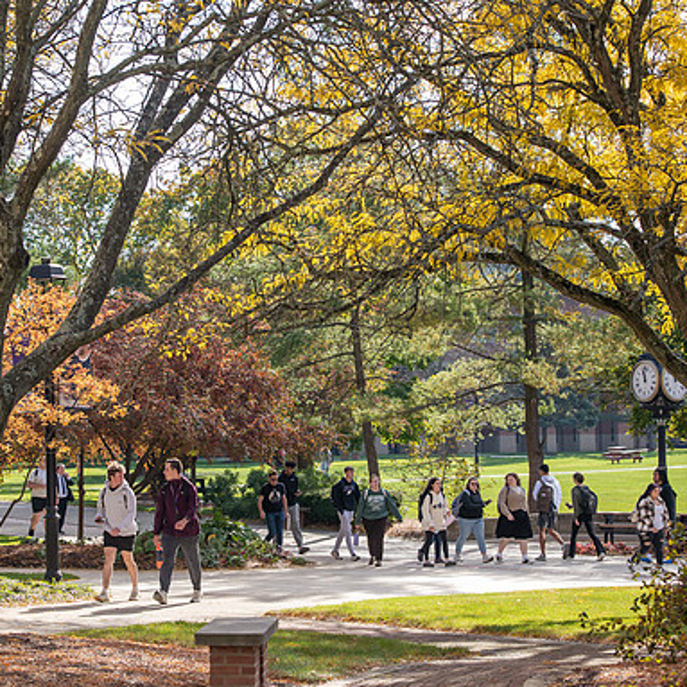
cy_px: 344
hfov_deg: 19.3
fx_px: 2021
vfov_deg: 19.3
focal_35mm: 90
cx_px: 291
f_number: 6.3
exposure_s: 1/320
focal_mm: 70
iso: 250
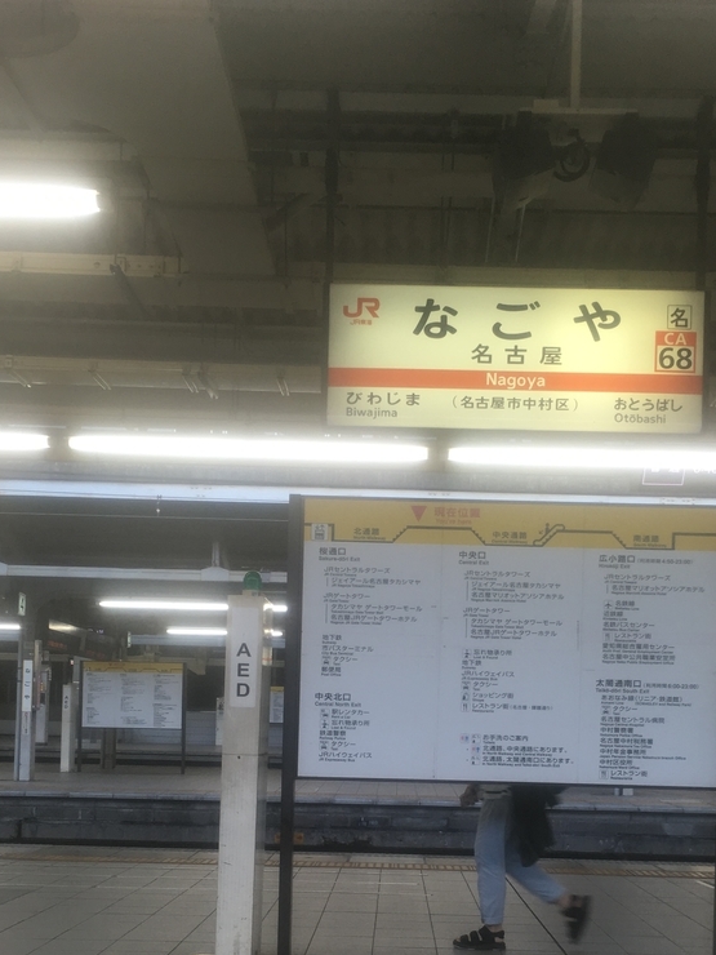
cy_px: 715
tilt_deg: -0.1
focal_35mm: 47
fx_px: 1296
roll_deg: -1.3
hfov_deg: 30.9
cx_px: 388
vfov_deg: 39.4
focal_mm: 4.15
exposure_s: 1/60
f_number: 2.2
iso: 25
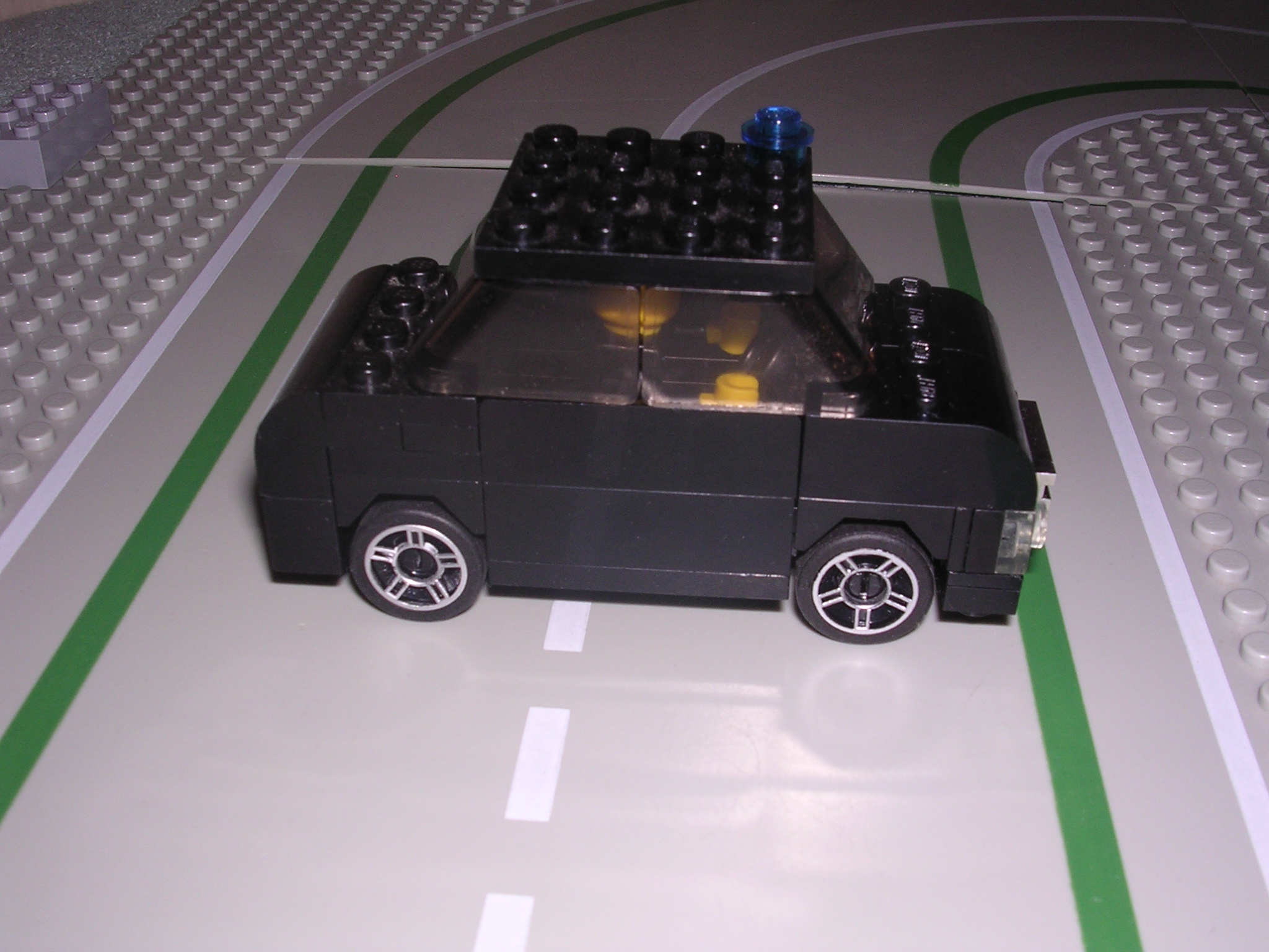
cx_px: 634
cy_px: 476
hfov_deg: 49.0
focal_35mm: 38
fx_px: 1393
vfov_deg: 37.7
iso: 100
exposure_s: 1/60.1
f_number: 5.6
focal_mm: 5.8
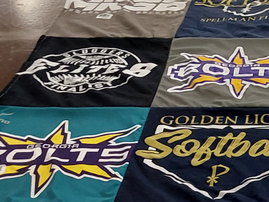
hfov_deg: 21.4
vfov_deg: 16.4
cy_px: 260
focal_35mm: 85
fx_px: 660
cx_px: 320
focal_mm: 2.91
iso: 100
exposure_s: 1/60
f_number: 1.9
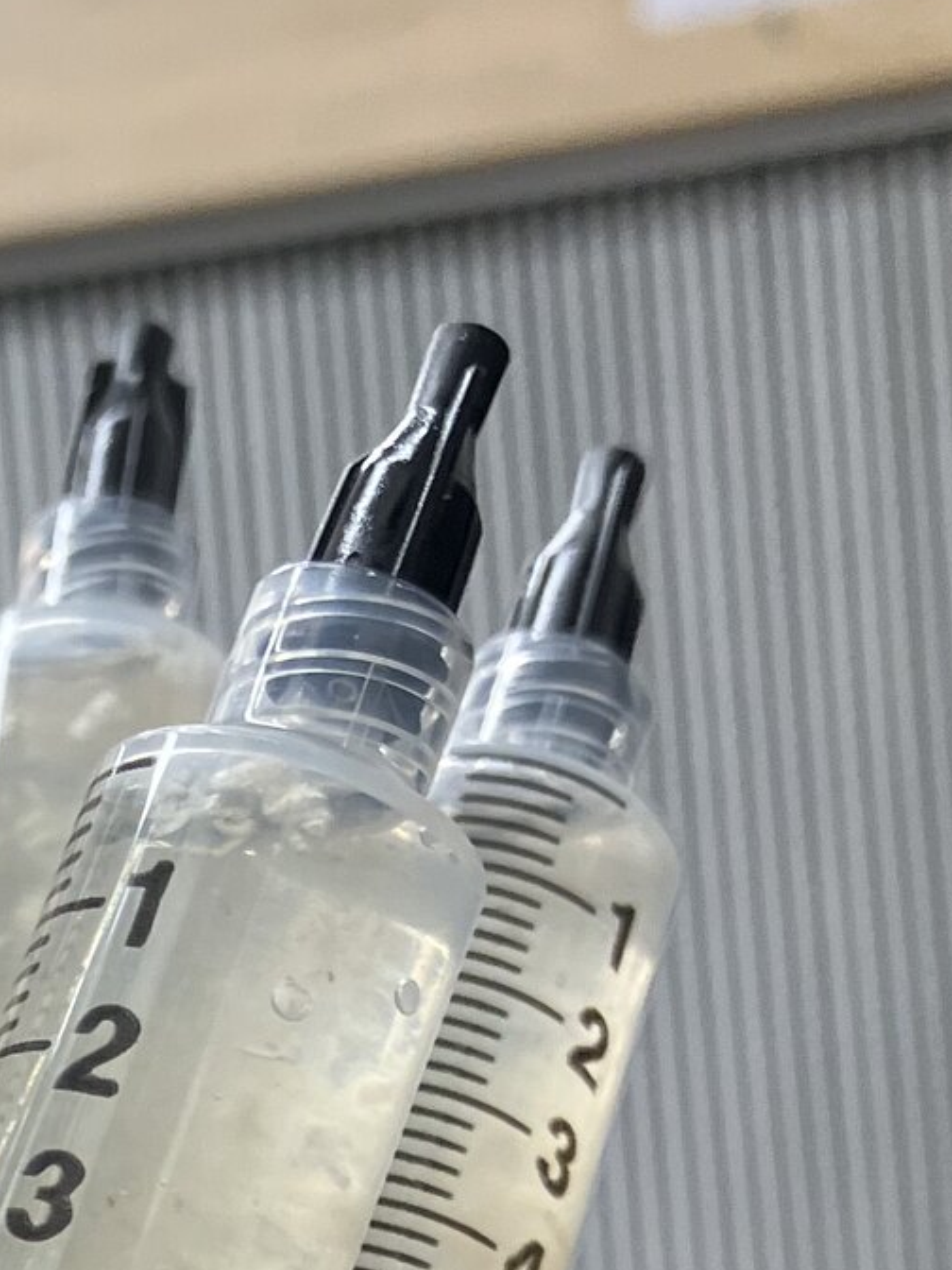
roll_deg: +6.2
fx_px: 3667
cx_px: -465
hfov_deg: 13.9
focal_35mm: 100
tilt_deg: -2.3
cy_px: 1767
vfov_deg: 18.0
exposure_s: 1/120
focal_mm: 3.99
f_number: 1.8
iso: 64
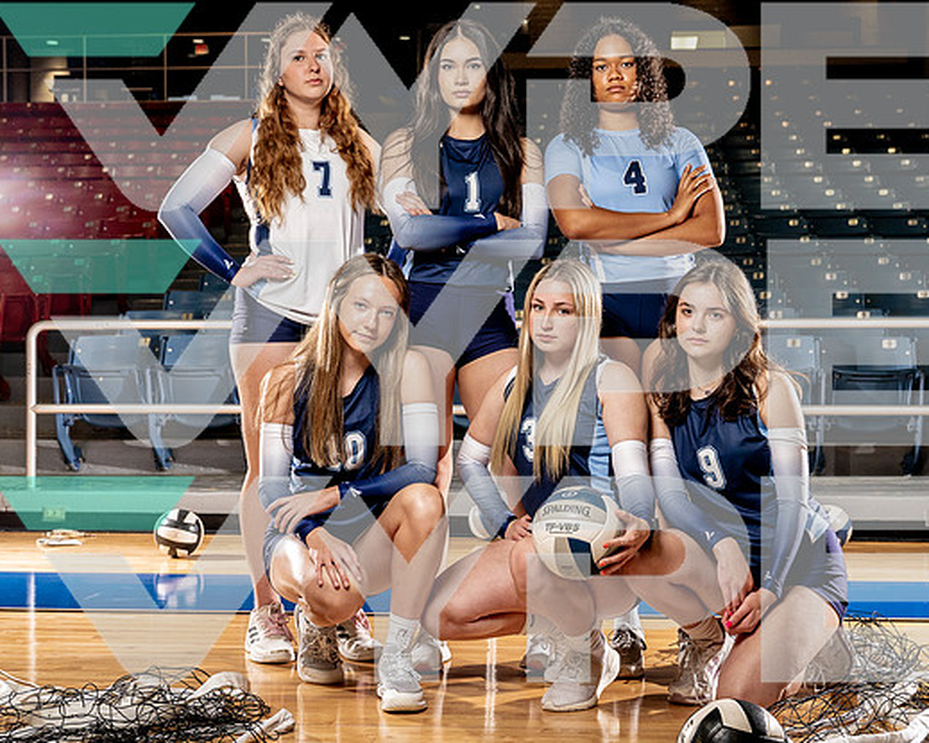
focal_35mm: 53
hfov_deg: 35.3
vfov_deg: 28.6
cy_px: 380
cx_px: 524
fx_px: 1457
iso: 400
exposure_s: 1/250
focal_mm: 39
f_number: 5
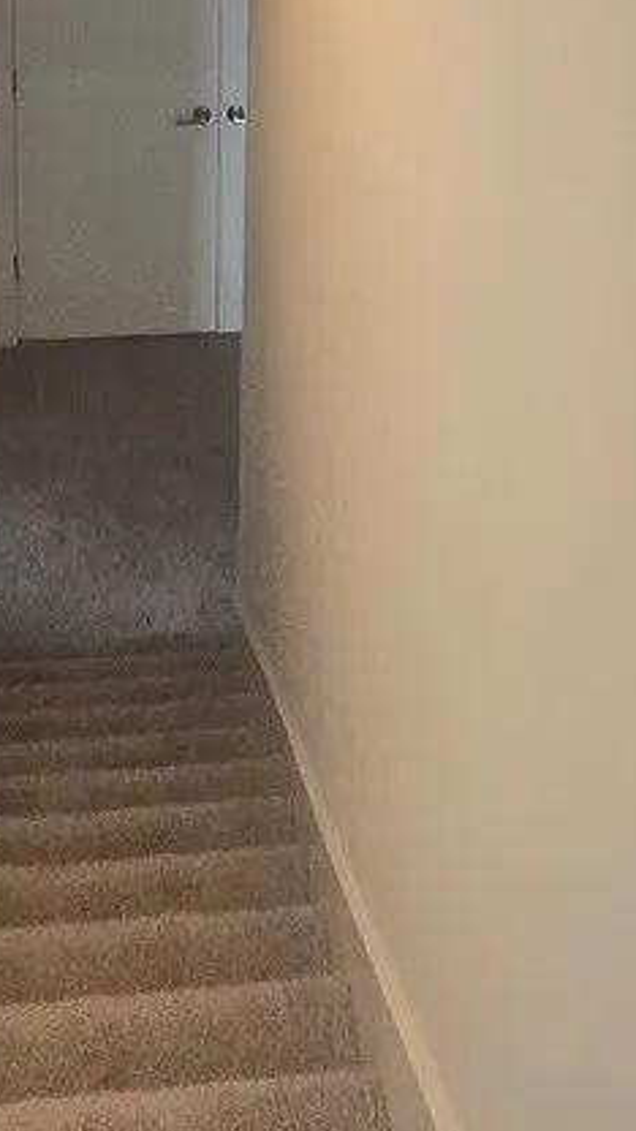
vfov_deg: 29.2
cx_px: 253
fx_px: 1469
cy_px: -500
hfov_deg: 24.4
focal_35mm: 49
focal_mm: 2.2
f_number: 2.2
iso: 320
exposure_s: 1/60
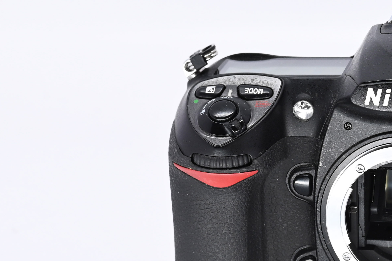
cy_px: 205
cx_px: 382
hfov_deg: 12.4
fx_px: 1786
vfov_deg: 8.4
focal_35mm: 164
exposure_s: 1/160
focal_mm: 54
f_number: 9
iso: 500
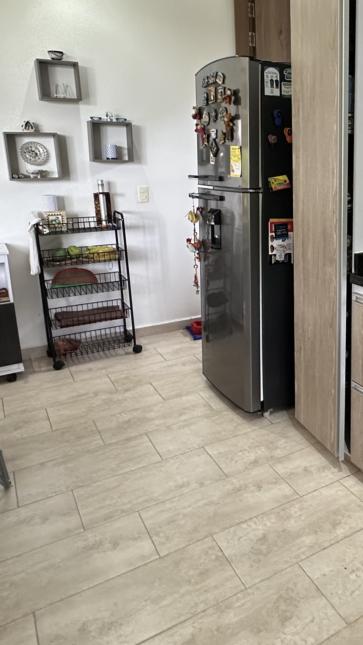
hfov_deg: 36.6
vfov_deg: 63.9
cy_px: 272
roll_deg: -0.2
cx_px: 324
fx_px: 513
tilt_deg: -11.6
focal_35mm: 30
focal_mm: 2.22
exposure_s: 1/99
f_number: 2.2
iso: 250
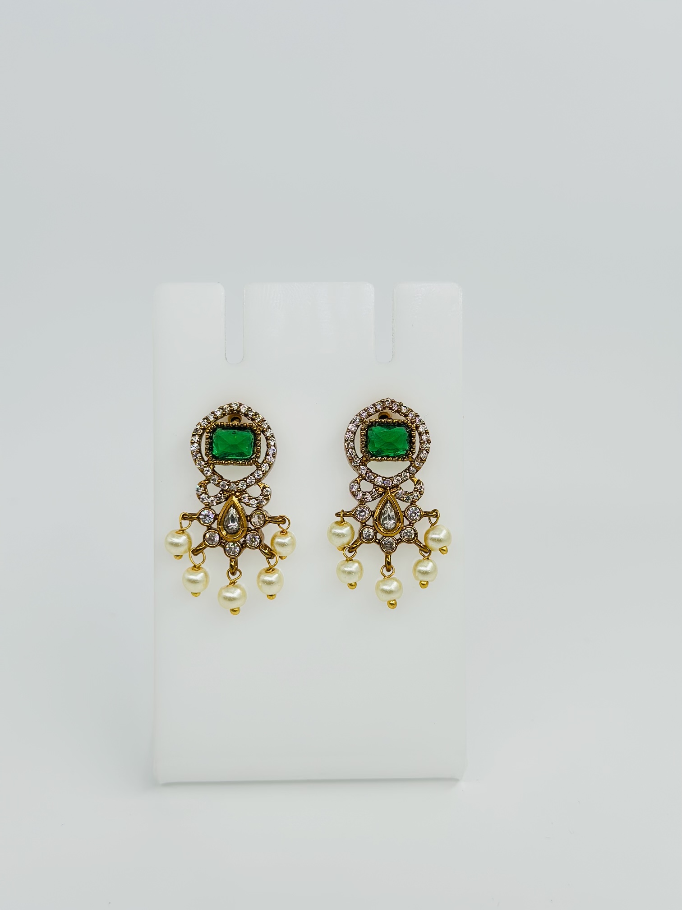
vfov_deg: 39.7
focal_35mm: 48
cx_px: 341
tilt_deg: -20.8
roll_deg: -1.9
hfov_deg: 30.3
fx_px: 1261
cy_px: 455
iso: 80
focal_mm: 6.86
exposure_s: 1/1030
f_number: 1.78
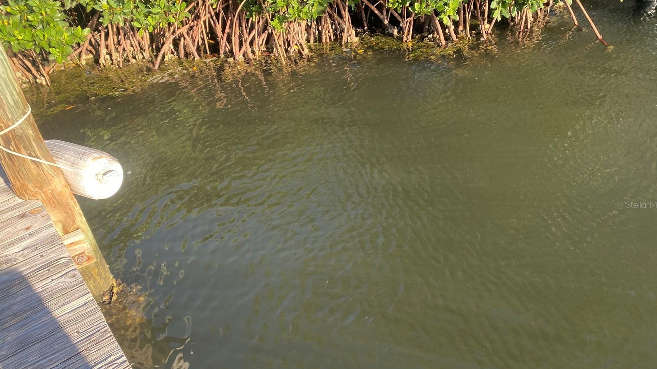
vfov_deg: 38.9
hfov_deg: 64.3
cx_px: 319
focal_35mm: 30
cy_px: 204
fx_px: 523
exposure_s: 1/370
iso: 32
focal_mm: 4.25
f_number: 1.8
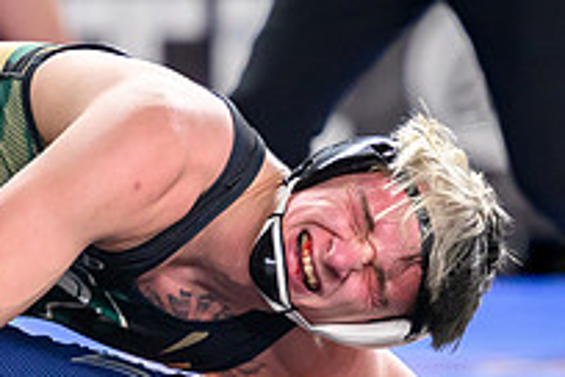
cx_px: 301
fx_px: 9181
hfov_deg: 3.5
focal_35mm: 585
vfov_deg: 2.4
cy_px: 301
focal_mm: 145
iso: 3200
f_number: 2.8
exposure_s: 1/800
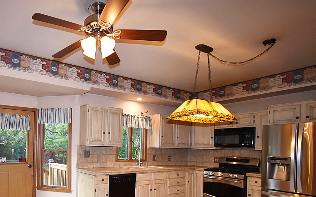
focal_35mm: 23
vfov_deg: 51.0
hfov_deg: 72.6
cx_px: 85
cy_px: 145
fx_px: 198
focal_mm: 10
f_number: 4.5
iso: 800
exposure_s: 1/80
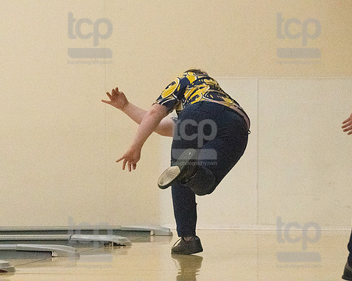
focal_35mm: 222
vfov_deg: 7.0
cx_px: 194
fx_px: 2312
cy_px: 140
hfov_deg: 8.7
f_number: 4.5
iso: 10000
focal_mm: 130
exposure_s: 1/1250
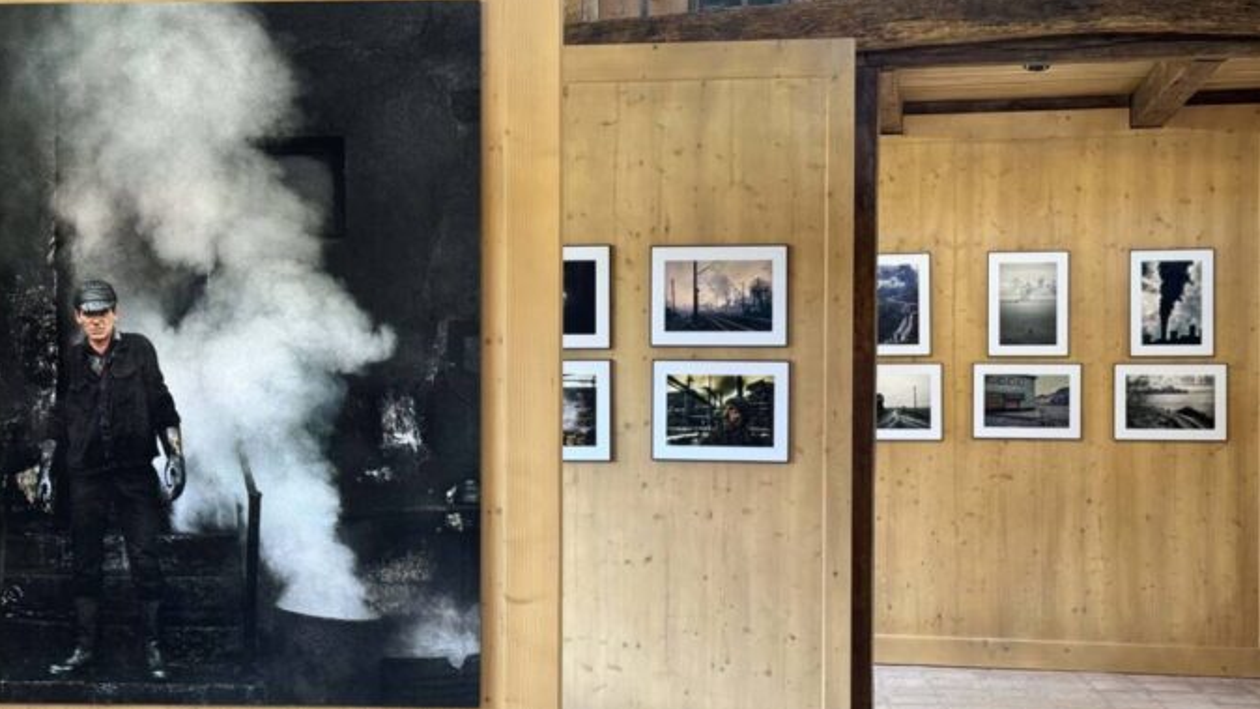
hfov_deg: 38.5
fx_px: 1804
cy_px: 357
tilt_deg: -0.3
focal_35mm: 54
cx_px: 615
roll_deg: -0.2
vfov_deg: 22.2
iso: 200
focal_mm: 6.76
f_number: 1.78
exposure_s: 1/60
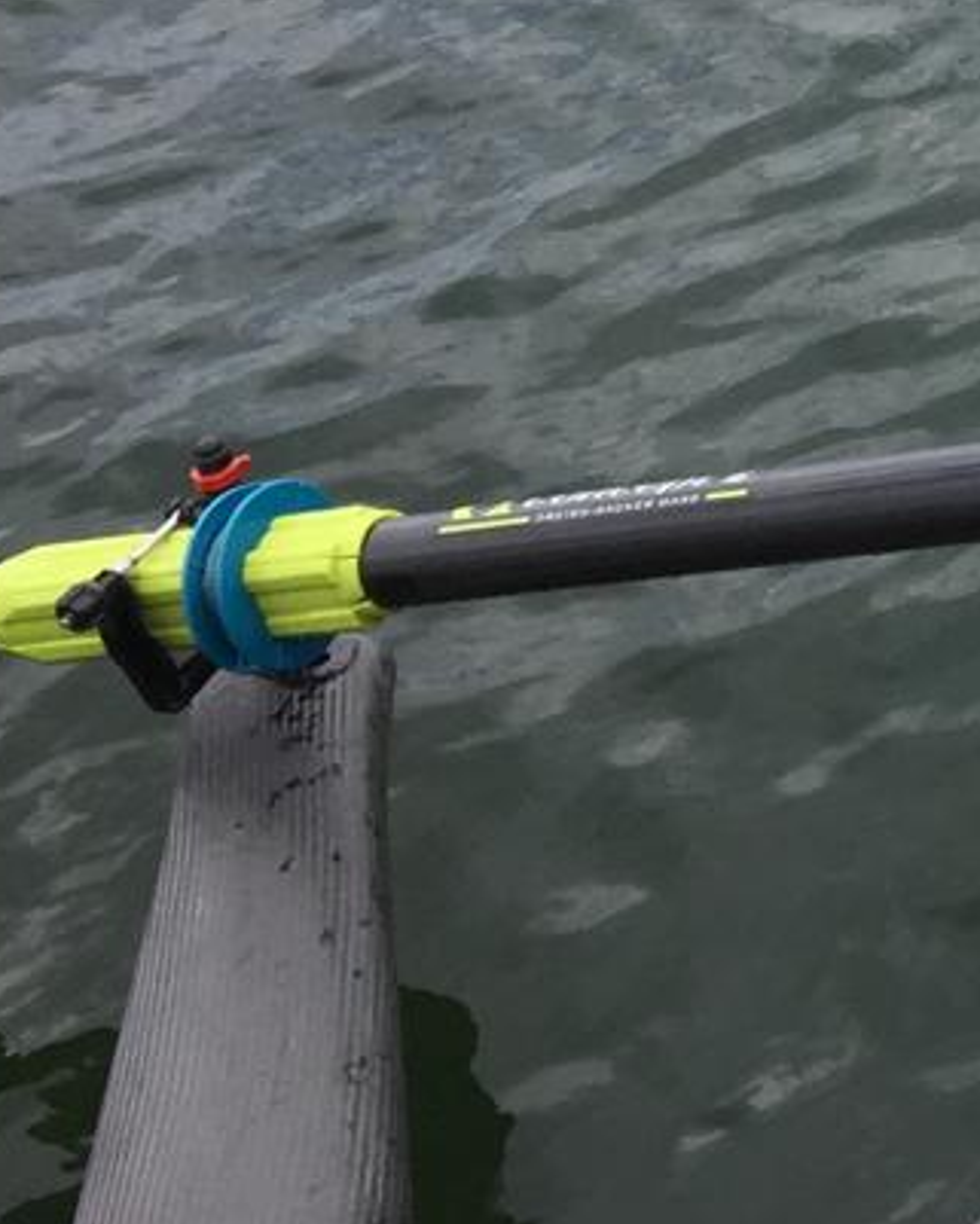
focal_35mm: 113
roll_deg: +1.2
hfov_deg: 11.9
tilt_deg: -25.4
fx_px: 4095
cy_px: -385
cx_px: 2058
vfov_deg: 16.1
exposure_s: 1/1647
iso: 32
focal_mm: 4.15
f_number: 2.2
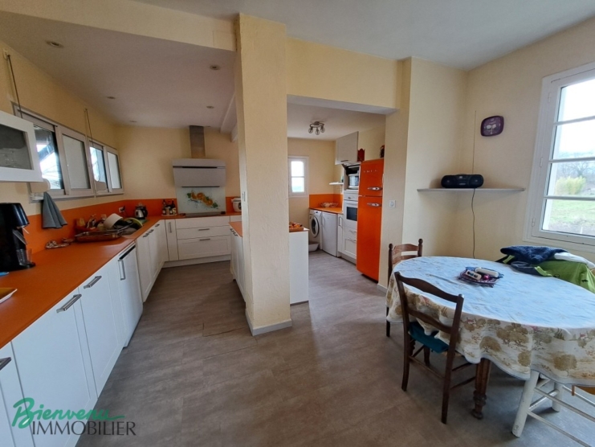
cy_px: 224
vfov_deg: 89.9
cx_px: 298
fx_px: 223
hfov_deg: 106.2
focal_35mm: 13
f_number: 2.2
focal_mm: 1.74
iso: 64
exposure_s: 1/50
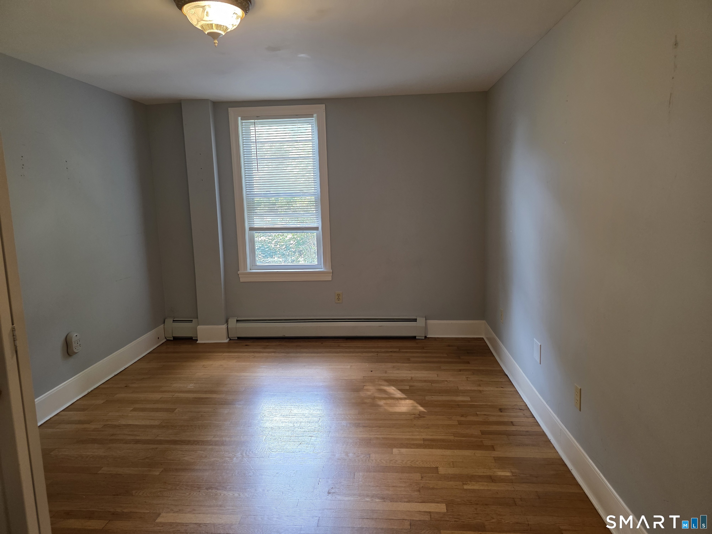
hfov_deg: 73.9
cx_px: 356
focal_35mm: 23
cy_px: 267
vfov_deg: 58.9
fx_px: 473
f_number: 1.7
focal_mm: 6.3
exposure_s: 1/120
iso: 320
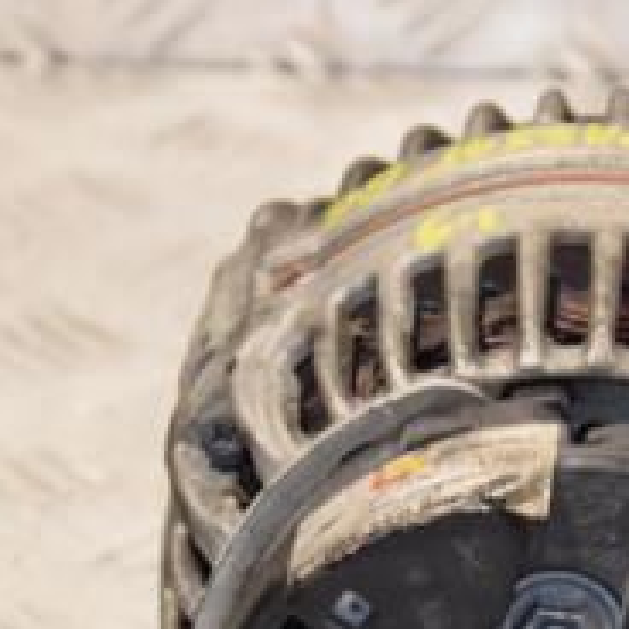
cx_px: 574
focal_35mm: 333
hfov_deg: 5.3
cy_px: 561
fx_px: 6846
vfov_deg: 5.3
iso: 800
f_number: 5.3
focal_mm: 80
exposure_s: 1/100
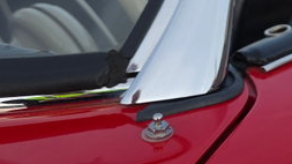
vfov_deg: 15.6
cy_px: 9
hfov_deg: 23.7
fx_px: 588
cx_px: 403
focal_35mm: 76
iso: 80
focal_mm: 6.3
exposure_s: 1/1559
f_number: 1.7
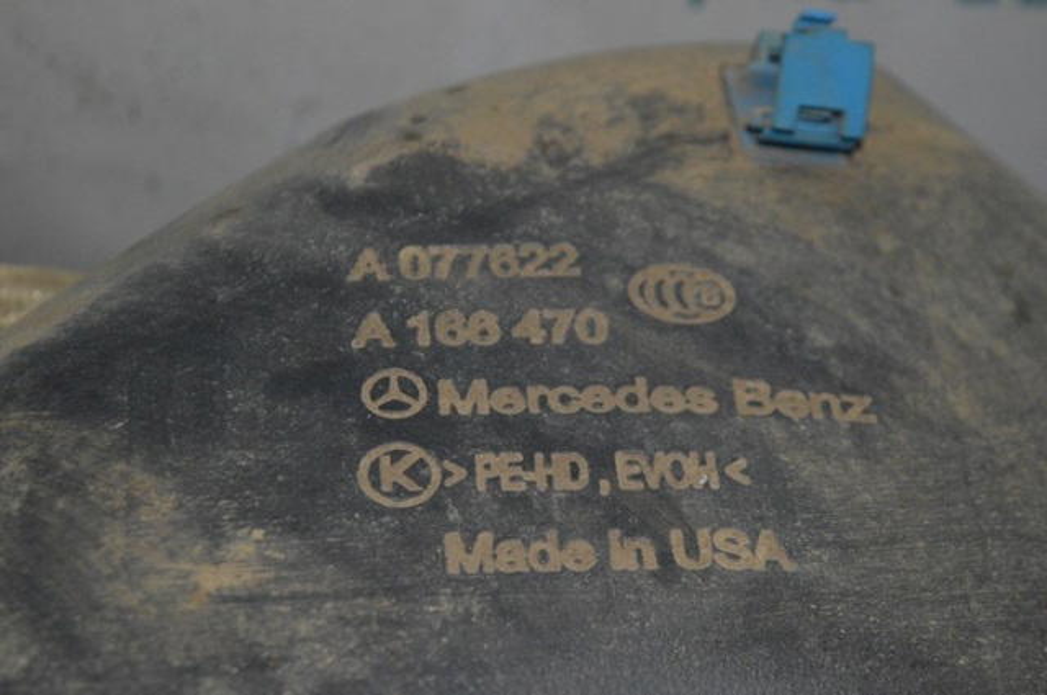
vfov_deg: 17.4
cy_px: 348
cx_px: 524
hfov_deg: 26.0
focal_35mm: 78
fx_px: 2266
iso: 2500
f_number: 5.6
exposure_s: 1/60
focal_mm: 52
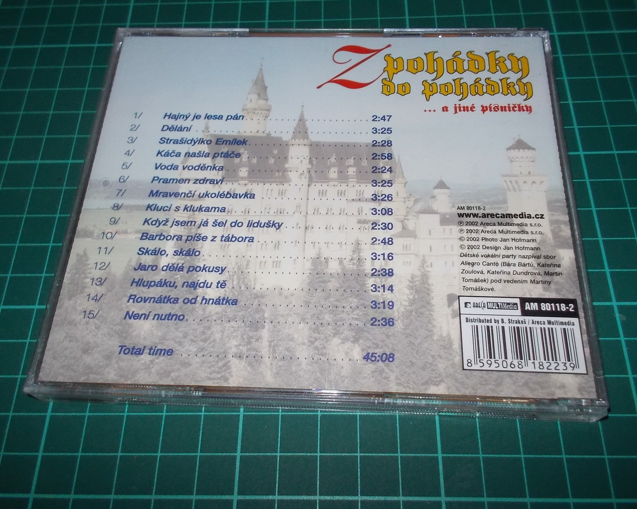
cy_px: 253
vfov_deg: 47.1
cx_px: 320
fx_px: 584
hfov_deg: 57.2
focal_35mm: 31
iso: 200
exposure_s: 1/30
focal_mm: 4.1
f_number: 3.3
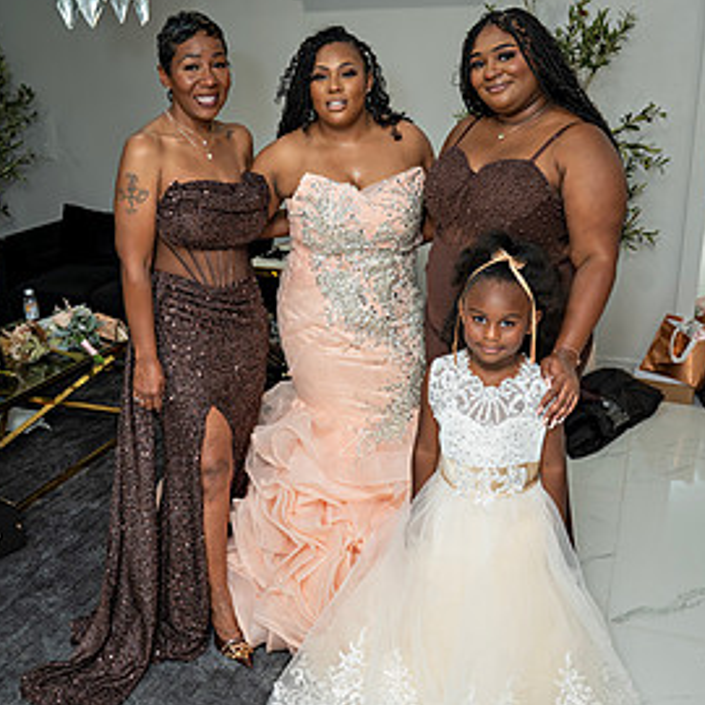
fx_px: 783
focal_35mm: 34
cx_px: 334
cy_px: 358
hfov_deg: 48.4
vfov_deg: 48.4
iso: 640
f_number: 4.5
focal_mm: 24
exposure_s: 1/160
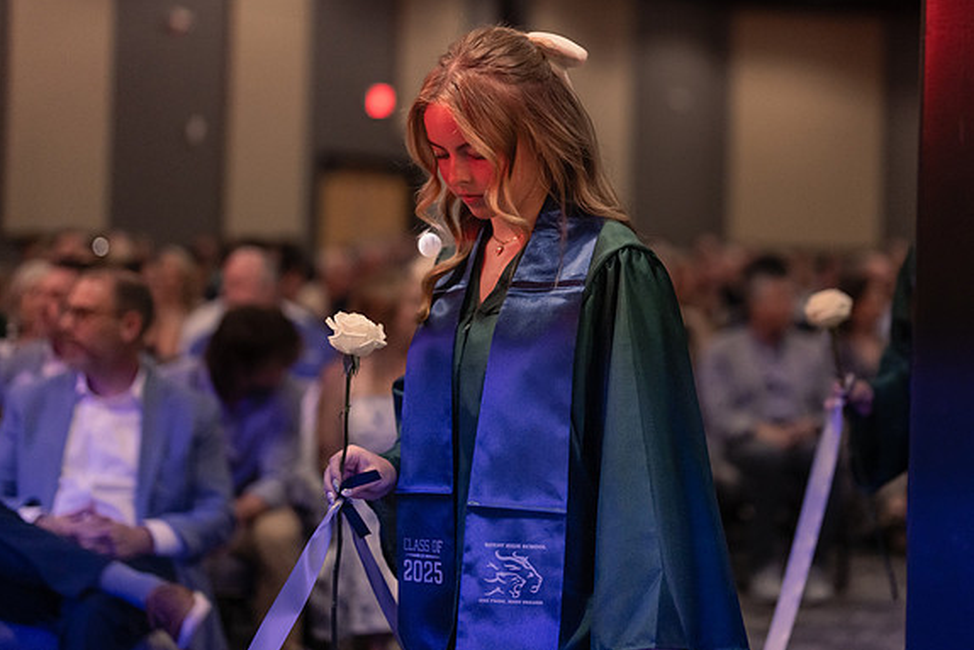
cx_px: 567
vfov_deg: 19.1
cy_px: 205
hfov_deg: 28.4
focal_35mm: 71
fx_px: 1921
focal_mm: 50
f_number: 1.2
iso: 1000
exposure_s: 1/500
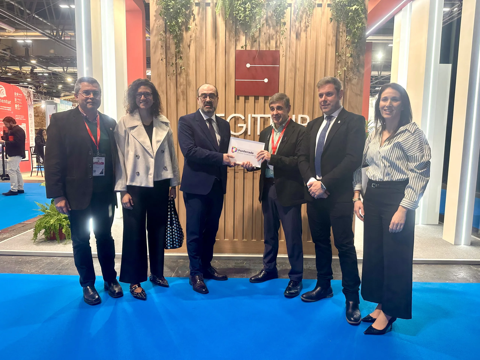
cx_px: 240
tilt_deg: -6.5
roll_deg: -1.2
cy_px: 180
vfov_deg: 56.8
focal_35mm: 24
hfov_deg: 71.6
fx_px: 333
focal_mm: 6.86
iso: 125
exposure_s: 1/50
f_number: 1.78
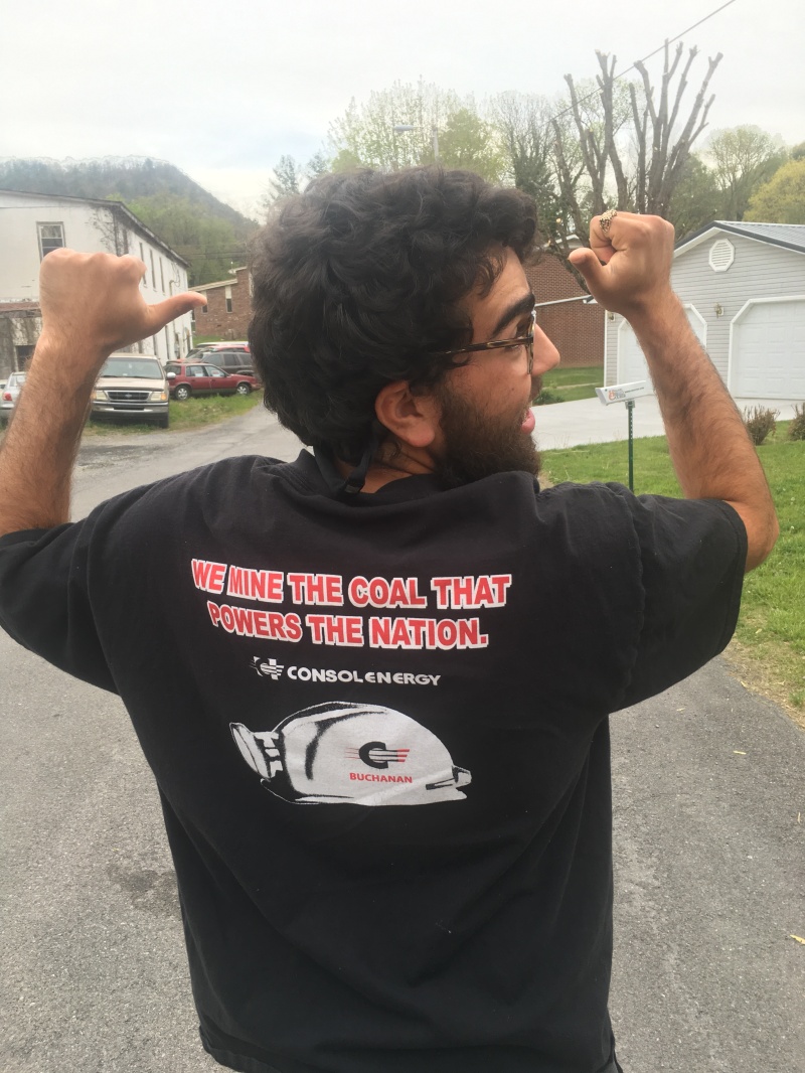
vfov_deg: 61.6
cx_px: 402
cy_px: 536
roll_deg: +3.4
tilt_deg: -10.8
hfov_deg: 48.2
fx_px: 899
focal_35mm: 29
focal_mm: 4.15
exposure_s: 1/120
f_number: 2.2
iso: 32
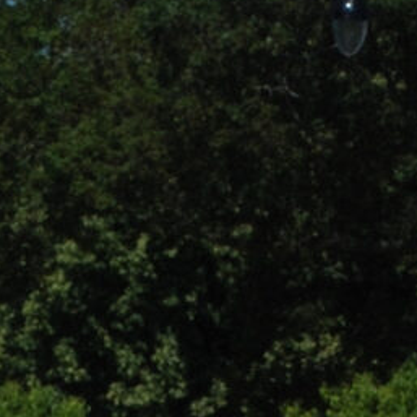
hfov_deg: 2.8
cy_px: 1327
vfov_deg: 2.7
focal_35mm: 635
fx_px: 8654
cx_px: 273
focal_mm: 50
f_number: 25
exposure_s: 1/100
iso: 250
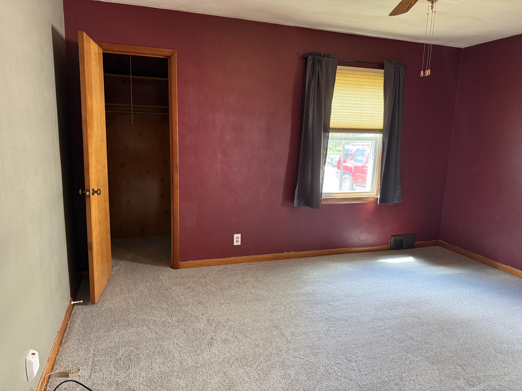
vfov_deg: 56.8
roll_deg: -0.9
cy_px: 196
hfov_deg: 71.6
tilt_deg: -8.7
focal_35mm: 24
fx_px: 362
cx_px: 261
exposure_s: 1/60
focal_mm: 6.76
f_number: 1.78
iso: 320
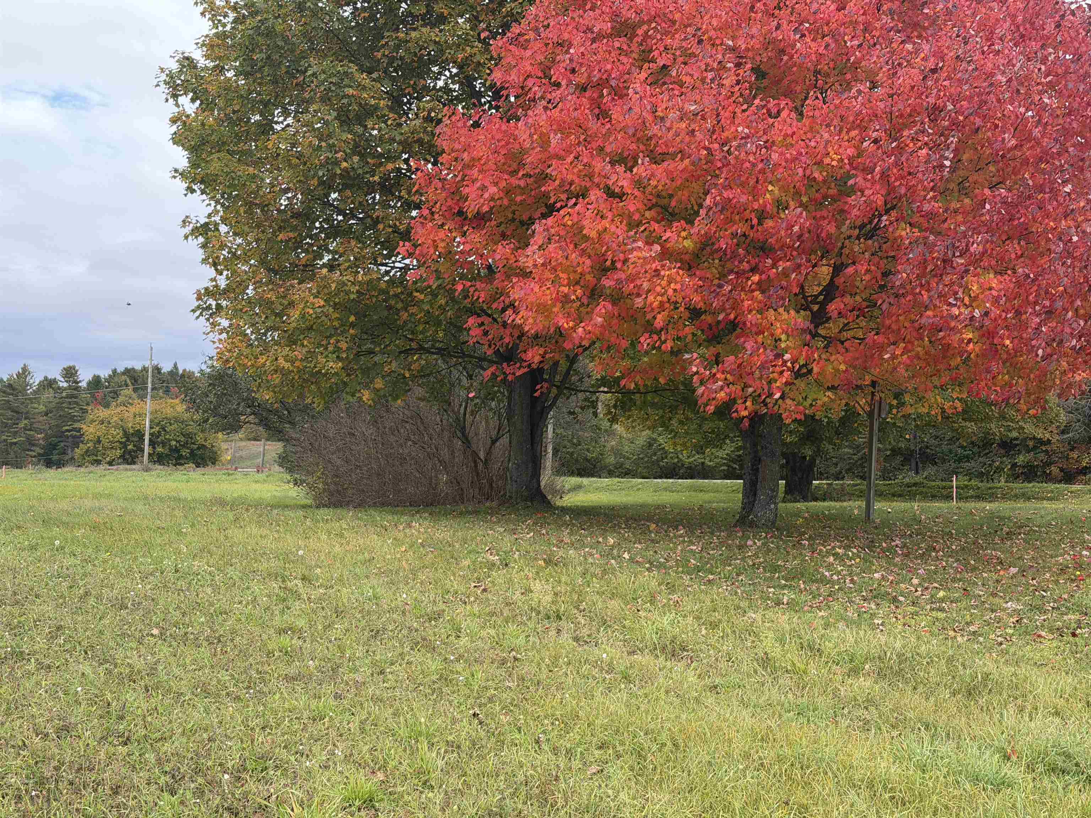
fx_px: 1513
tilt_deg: +4.2
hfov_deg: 39.7
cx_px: 546
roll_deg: -1.5
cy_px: 409
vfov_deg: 30.3
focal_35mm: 48
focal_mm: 6.76
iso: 100
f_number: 1.78
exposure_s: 1/1795
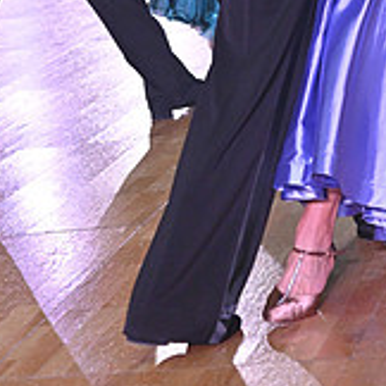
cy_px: -188
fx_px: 1993
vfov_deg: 10.7
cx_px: 254
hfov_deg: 11.1
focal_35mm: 158
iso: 2500
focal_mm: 52
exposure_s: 1/400
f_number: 5
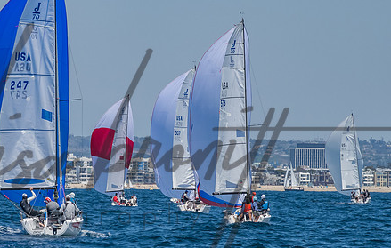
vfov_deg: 3.1
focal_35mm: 429
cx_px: 135
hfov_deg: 4.9
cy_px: 170
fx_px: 4593
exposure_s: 1/800
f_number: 14
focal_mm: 190
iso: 640
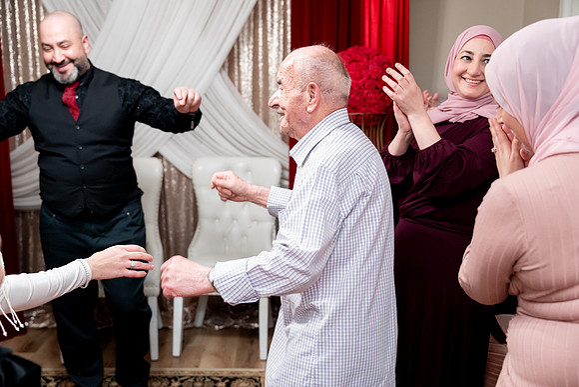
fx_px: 611
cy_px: 194
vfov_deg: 35.1
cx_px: 290
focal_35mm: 38
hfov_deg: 50.7
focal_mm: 38
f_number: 2.8
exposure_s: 1/160
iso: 3200
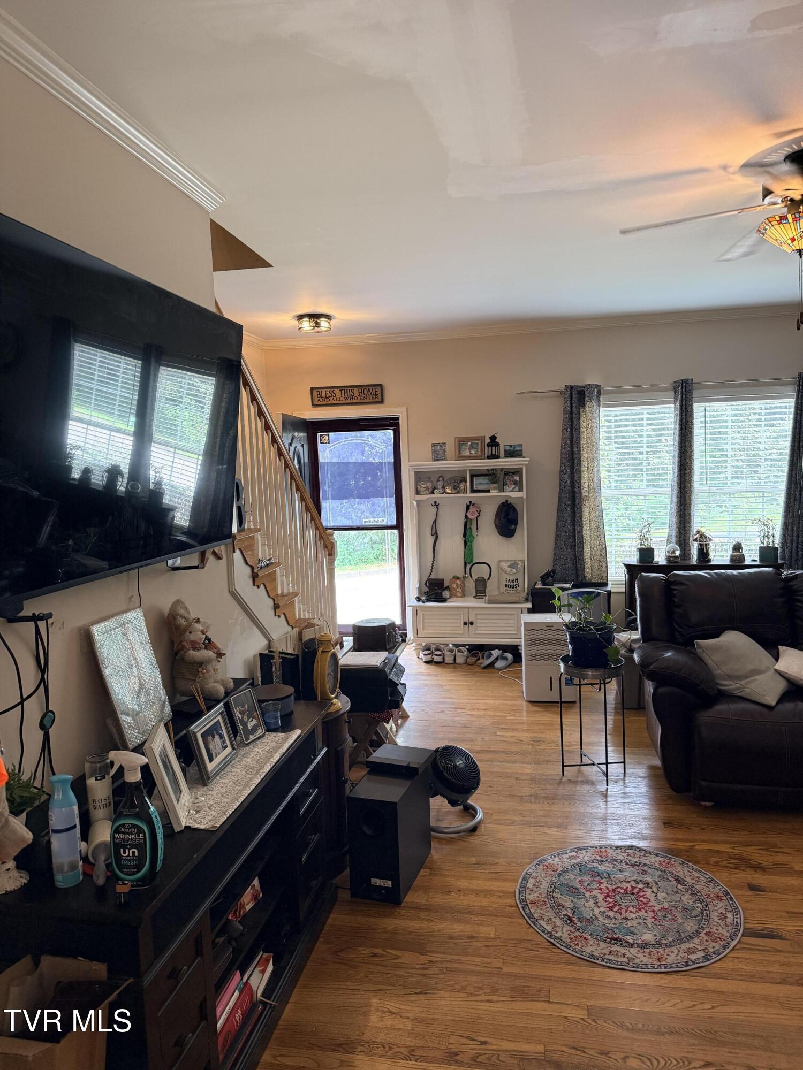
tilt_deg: -4.4
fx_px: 742
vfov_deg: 71.6
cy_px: 535
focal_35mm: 24
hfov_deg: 56.8
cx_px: 402
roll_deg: +0.9
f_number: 1.78
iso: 320
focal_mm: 6.76
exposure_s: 1/120
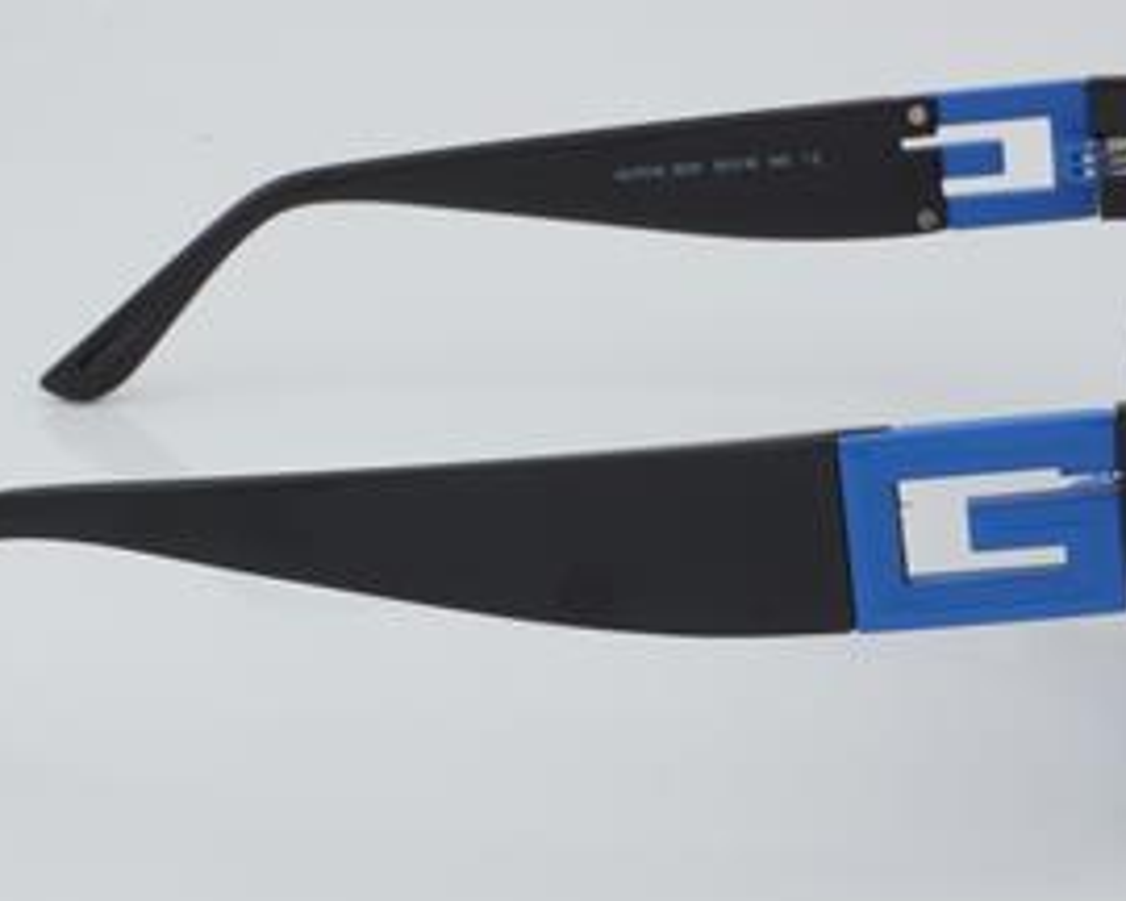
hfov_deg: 20.4
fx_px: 3122
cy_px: 450
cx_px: 513
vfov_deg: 16.4
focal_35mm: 94
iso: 100
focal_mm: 45
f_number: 32
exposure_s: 1/3
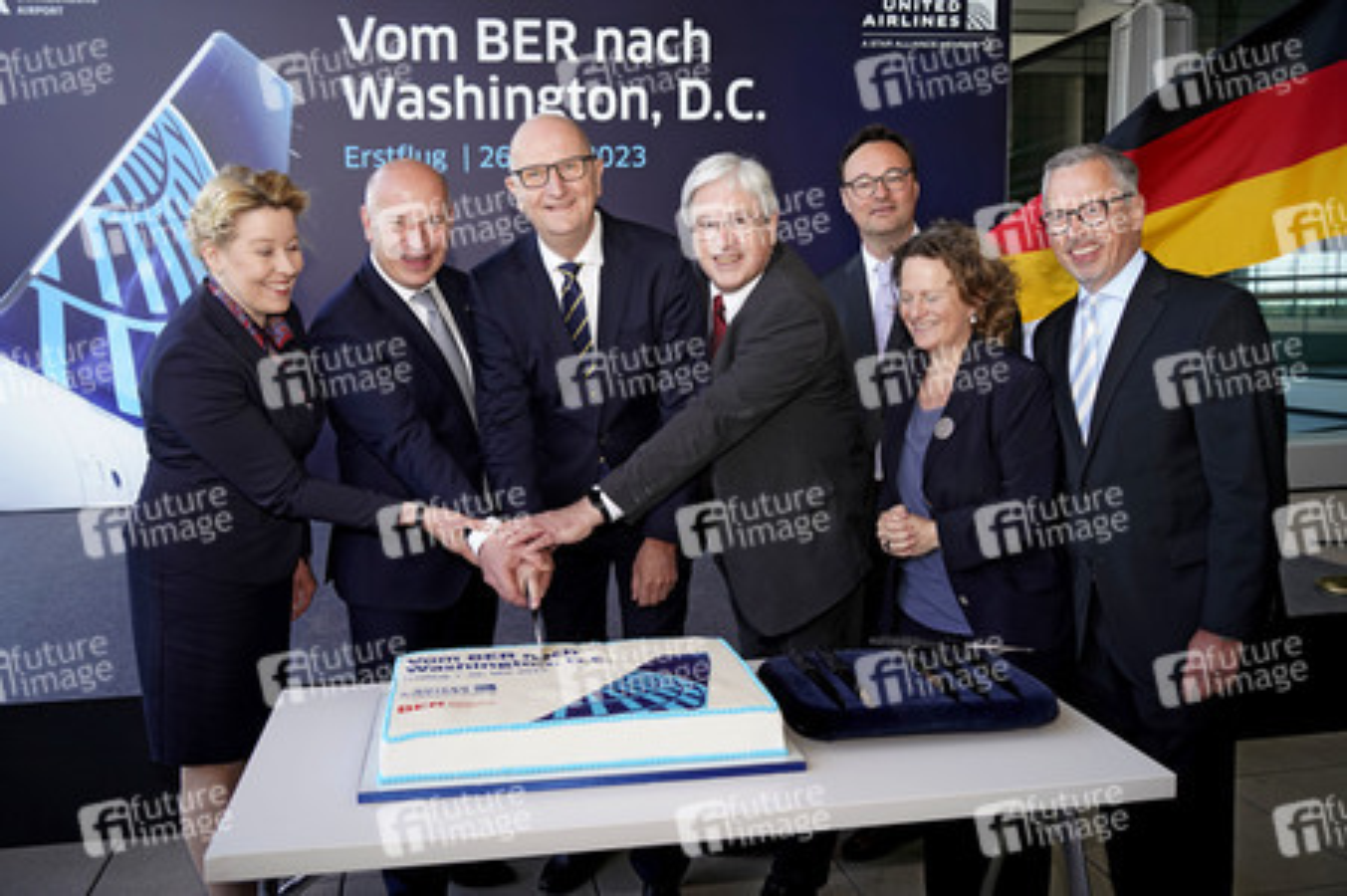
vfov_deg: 42.3
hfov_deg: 60.3
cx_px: 674
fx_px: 1159
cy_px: 448
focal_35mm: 31
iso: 640
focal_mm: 31
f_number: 5
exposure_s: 1/320
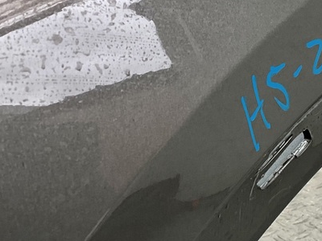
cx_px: 211
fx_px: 679
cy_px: 92
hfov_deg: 26.5
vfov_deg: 20.1
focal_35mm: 73
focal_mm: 3
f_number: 1.8
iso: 32
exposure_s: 1/120
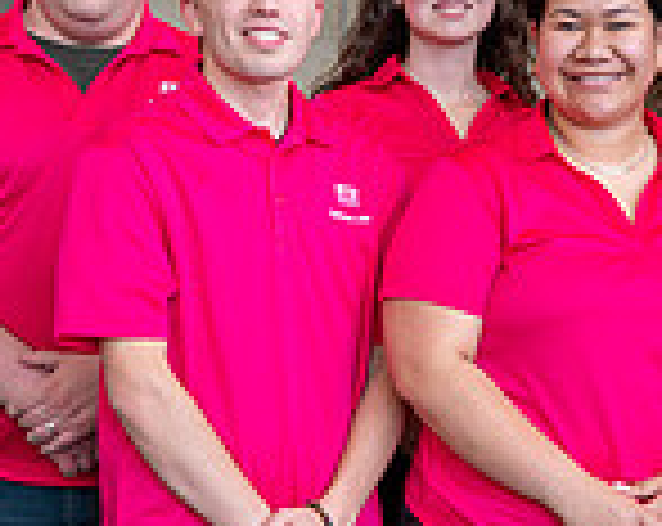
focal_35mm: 134
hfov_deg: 14.1
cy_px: 176
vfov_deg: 11.5
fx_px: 2620
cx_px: 733
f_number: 4
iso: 320
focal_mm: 27.5
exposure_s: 1/200
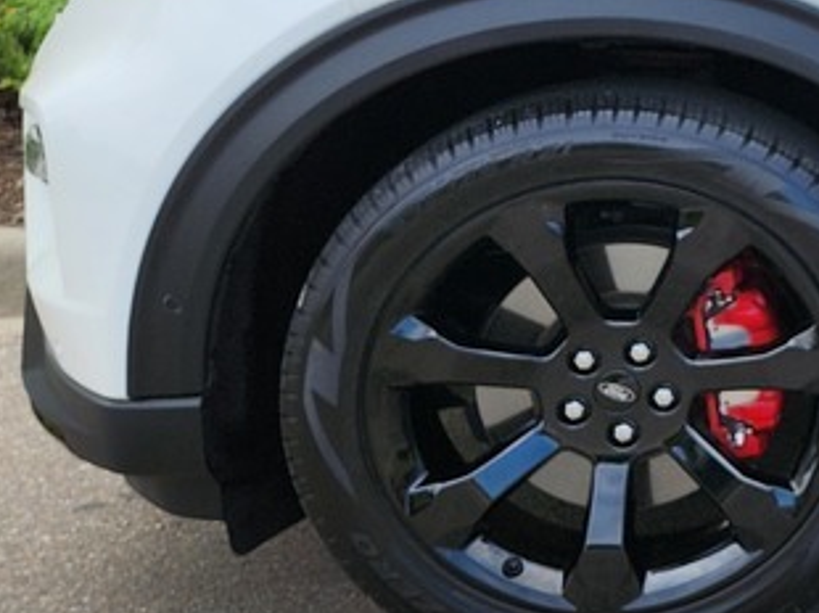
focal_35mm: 99
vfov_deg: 14.7
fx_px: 2340
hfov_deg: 16.3
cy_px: 24
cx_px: 1531
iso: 20
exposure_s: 1/692
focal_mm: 5.4
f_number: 1.8
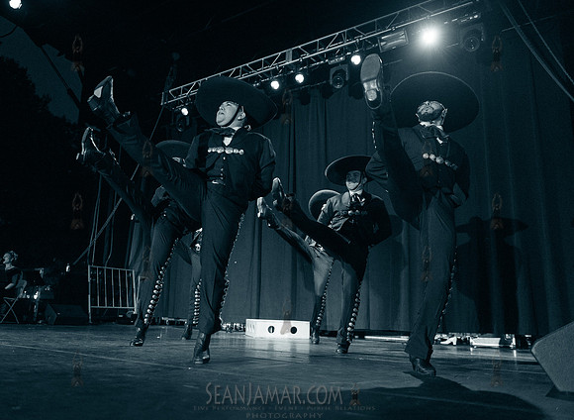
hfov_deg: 61.8
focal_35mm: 29
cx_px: 256
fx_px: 478
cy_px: 207
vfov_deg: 47.4
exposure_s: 1/500
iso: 4000
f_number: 2.8
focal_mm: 27
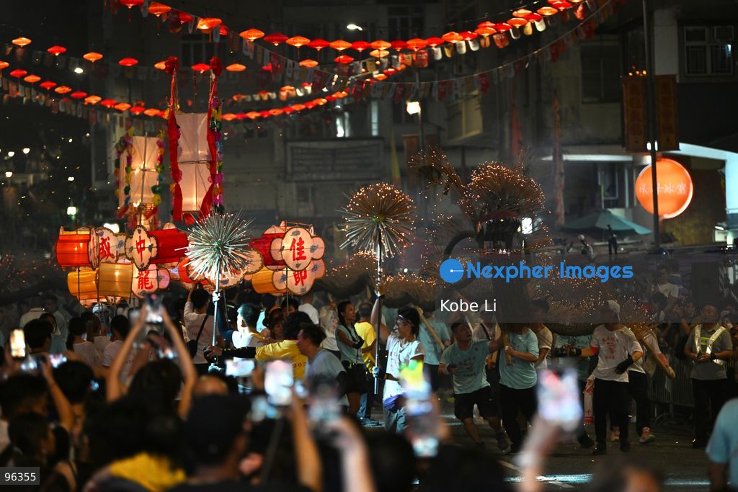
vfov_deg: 9.5
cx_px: 369
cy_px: 246
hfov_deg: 14.2
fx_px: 2973
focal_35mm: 145
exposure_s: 1/160
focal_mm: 145
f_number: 2.8
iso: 1600
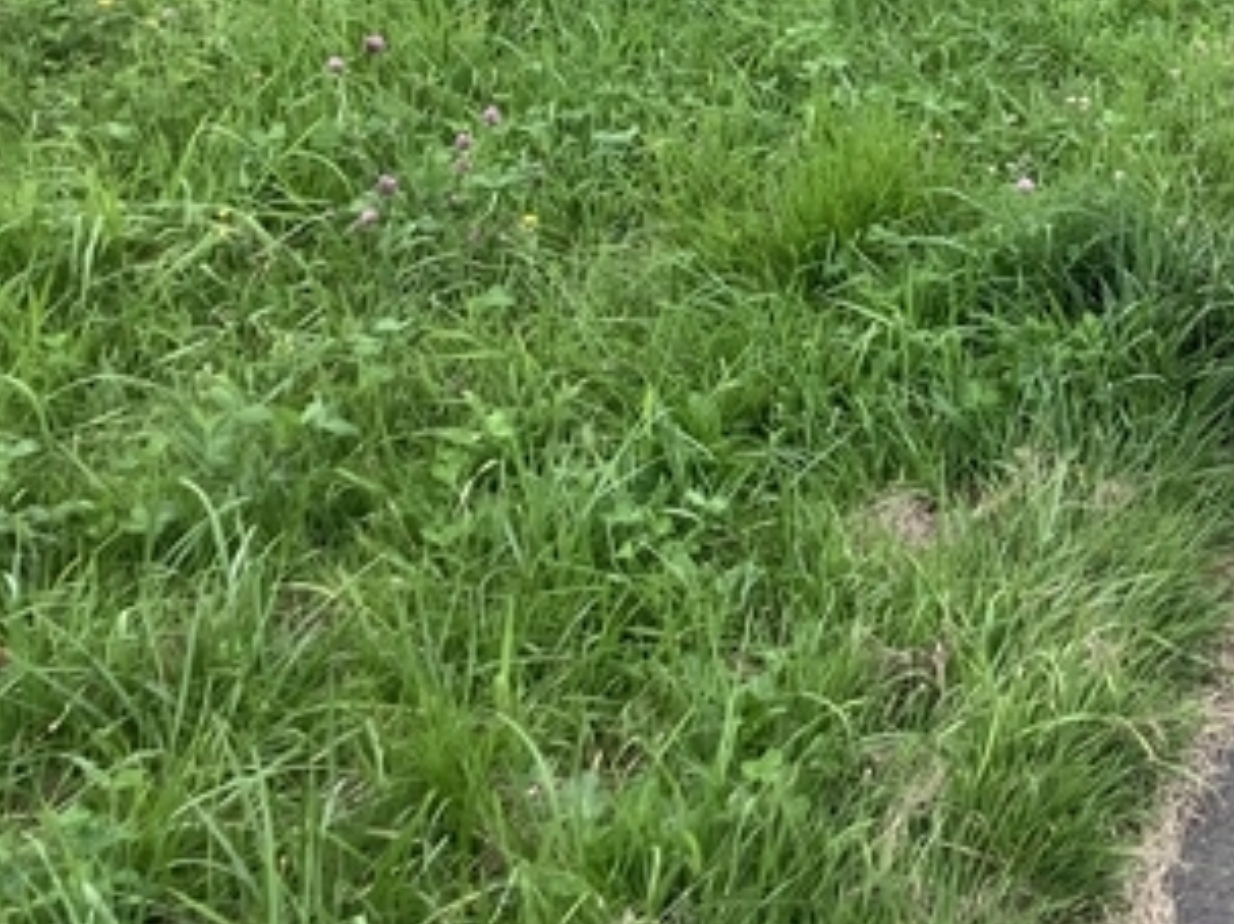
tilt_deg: -7.7
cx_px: 1466
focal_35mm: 74
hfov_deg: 24.0
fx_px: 2637
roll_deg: -0.7
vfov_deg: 18.6
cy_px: -261
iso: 32
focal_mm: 3.99
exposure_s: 1/934
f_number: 1.8
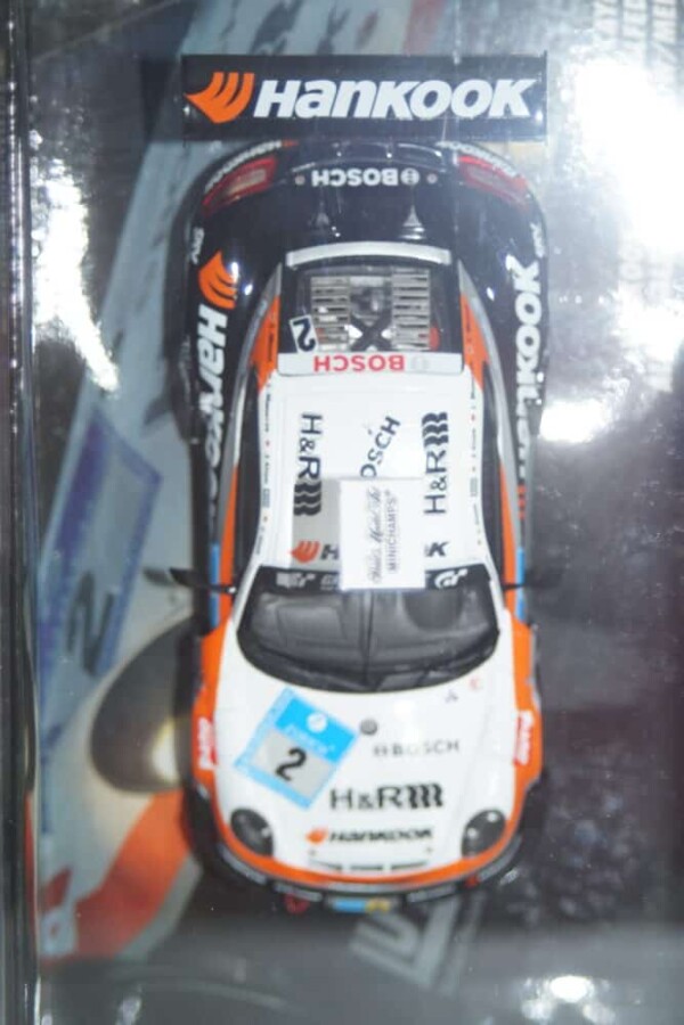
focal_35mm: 120
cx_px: 342
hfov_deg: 11.4
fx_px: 3420
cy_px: 512
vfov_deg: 17.1
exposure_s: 1/100
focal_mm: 80
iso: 400
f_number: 5.6
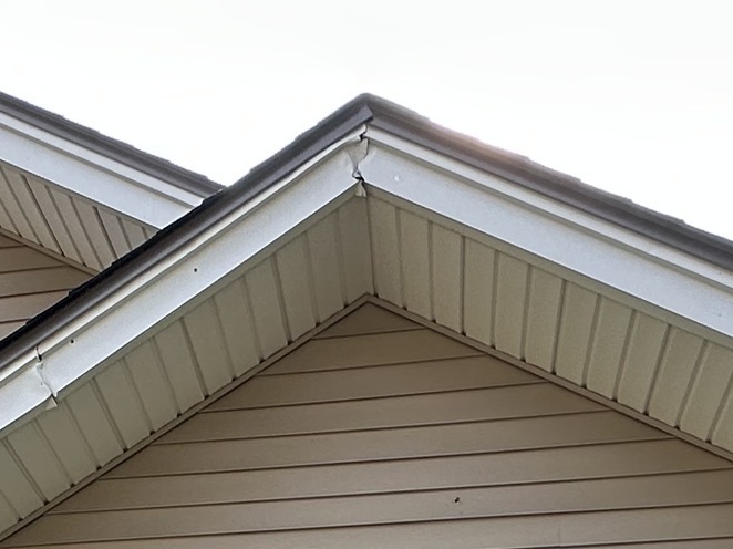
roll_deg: -0.3
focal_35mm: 65
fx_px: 1376
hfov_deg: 29.2
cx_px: 161
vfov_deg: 18.0
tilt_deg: +2.3
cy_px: 988
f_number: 2.2
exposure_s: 1/260
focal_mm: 2.22
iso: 40
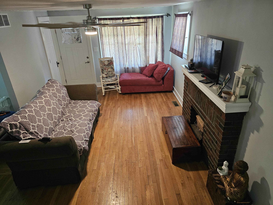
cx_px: 136
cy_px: 102
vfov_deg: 58.9
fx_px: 181
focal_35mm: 23
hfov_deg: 73.9
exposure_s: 1/60
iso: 640
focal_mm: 6.3
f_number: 1.7
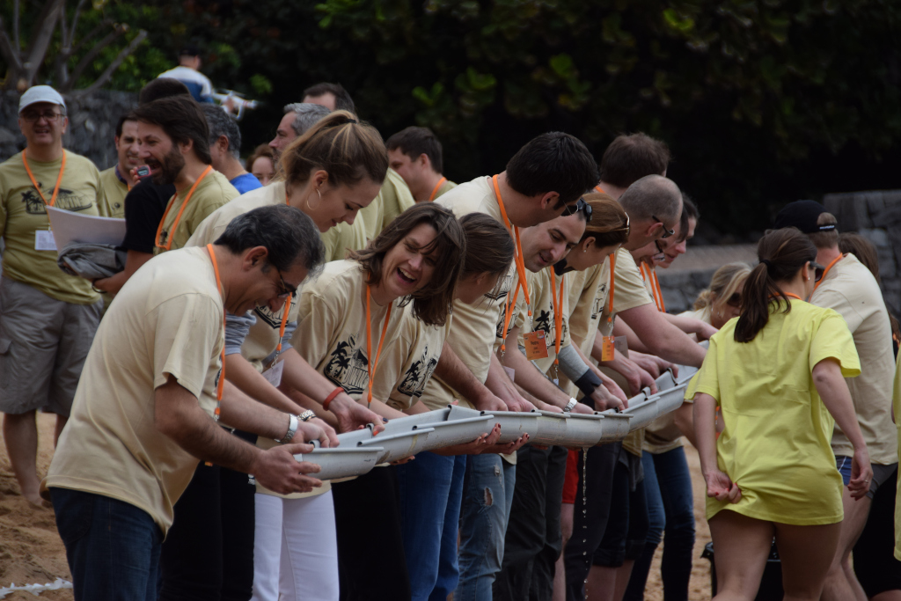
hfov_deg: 10.2
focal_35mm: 202
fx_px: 5068
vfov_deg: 6.8
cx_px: 450
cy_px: 300
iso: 400
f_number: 6
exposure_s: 1/2000
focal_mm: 135
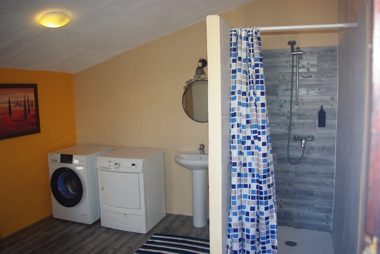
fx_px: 285
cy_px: 127
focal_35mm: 27
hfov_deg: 67.3
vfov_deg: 48.1
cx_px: 190
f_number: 4
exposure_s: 1/180
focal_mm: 18
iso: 400
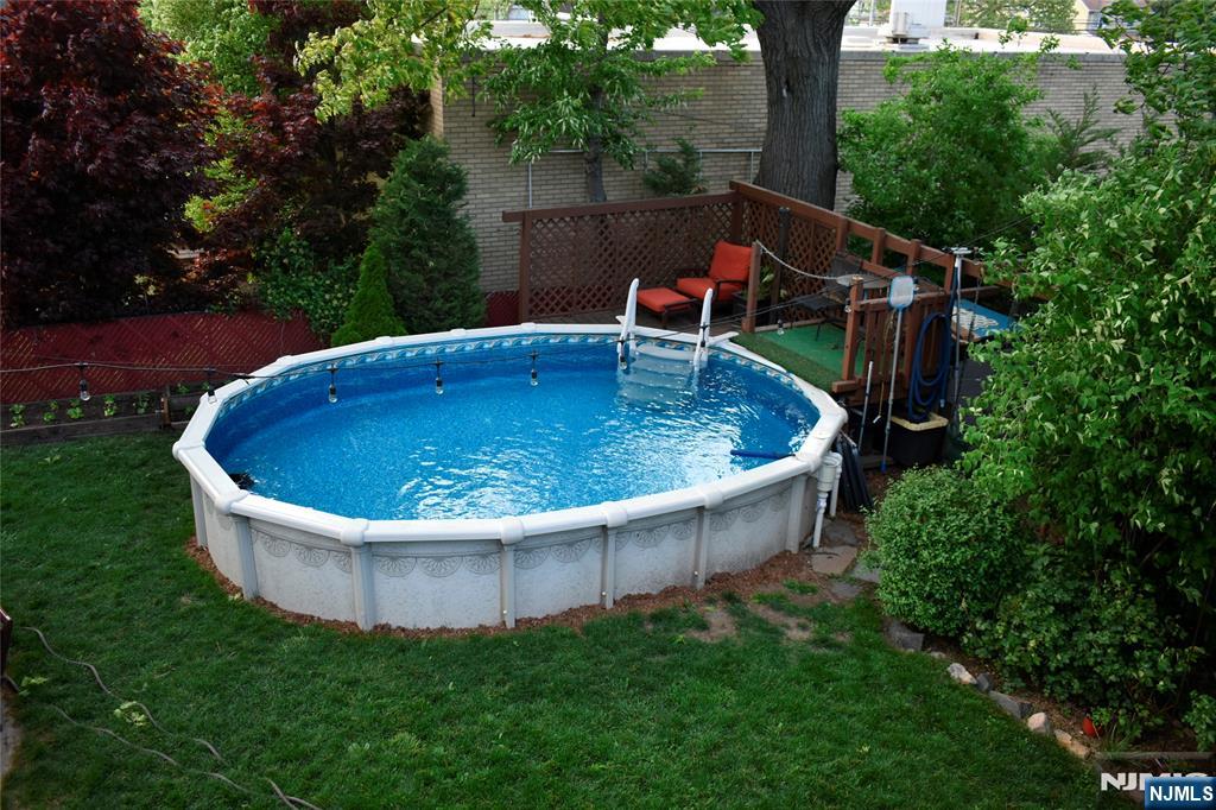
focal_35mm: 30
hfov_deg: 61.9
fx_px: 1013
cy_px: 405
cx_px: 608
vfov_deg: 43.6
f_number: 3.8
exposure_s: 1/250
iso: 450
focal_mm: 20
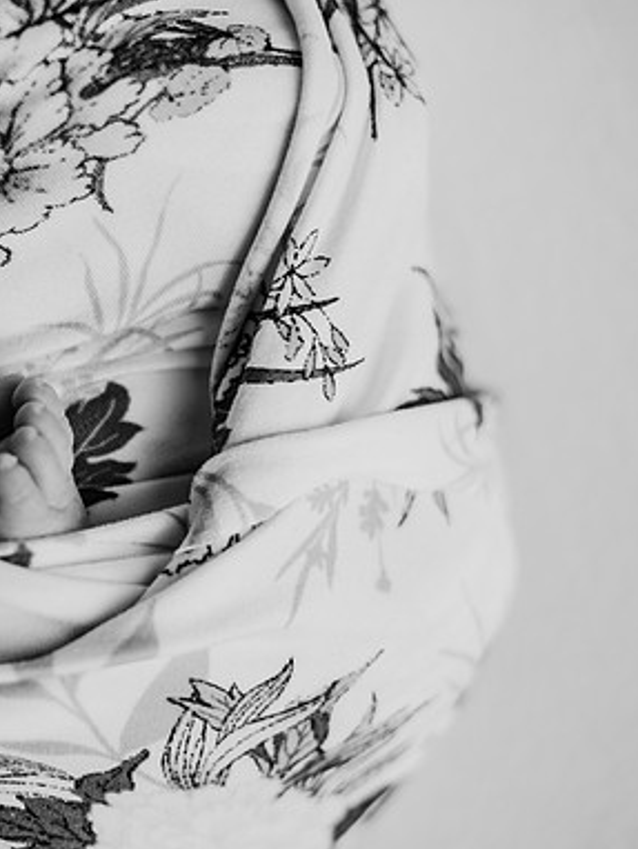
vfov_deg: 26.7
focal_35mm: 73
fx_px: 1792
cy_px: 426
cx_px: 33
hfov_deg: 19.7
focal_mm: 50
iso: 100
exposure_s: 1/160
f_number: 2.5
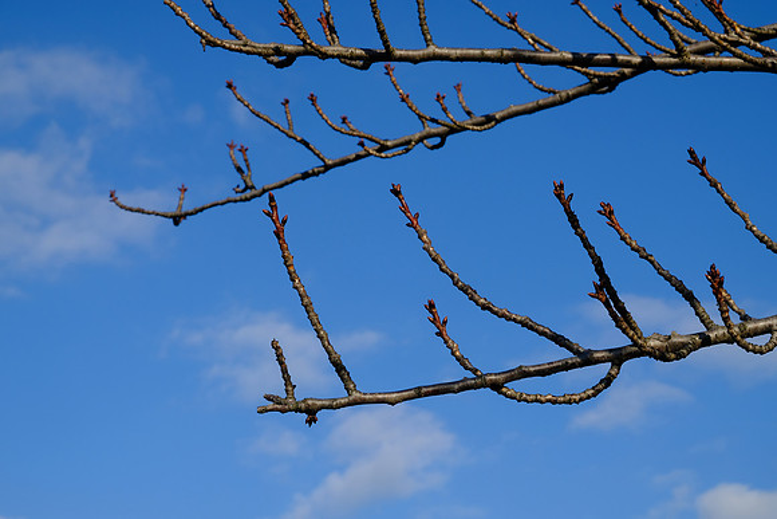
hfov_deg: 30.1
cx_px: 388
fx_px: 1446
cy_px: 260
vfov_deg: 20.3
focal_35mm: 67
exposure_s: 1/300
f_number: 11
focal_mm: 44.4
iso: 200
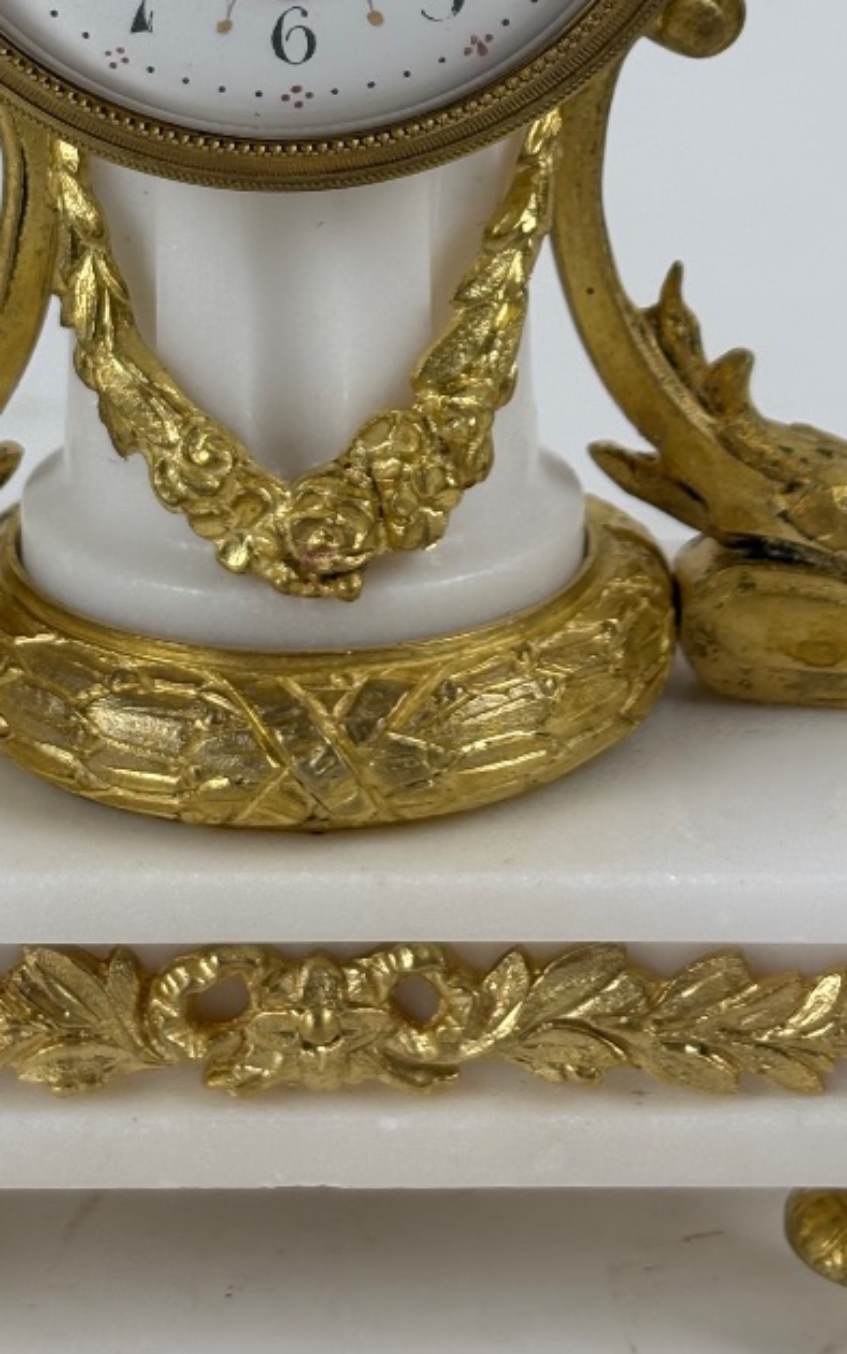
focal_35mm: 105
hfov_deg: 12.5
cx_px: 305
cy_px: 67
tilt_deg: -13.1
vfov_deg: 19.4
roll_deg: +0.4
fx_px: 3876
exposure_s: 1/300
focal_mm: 5.96
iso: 40
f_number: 1.6
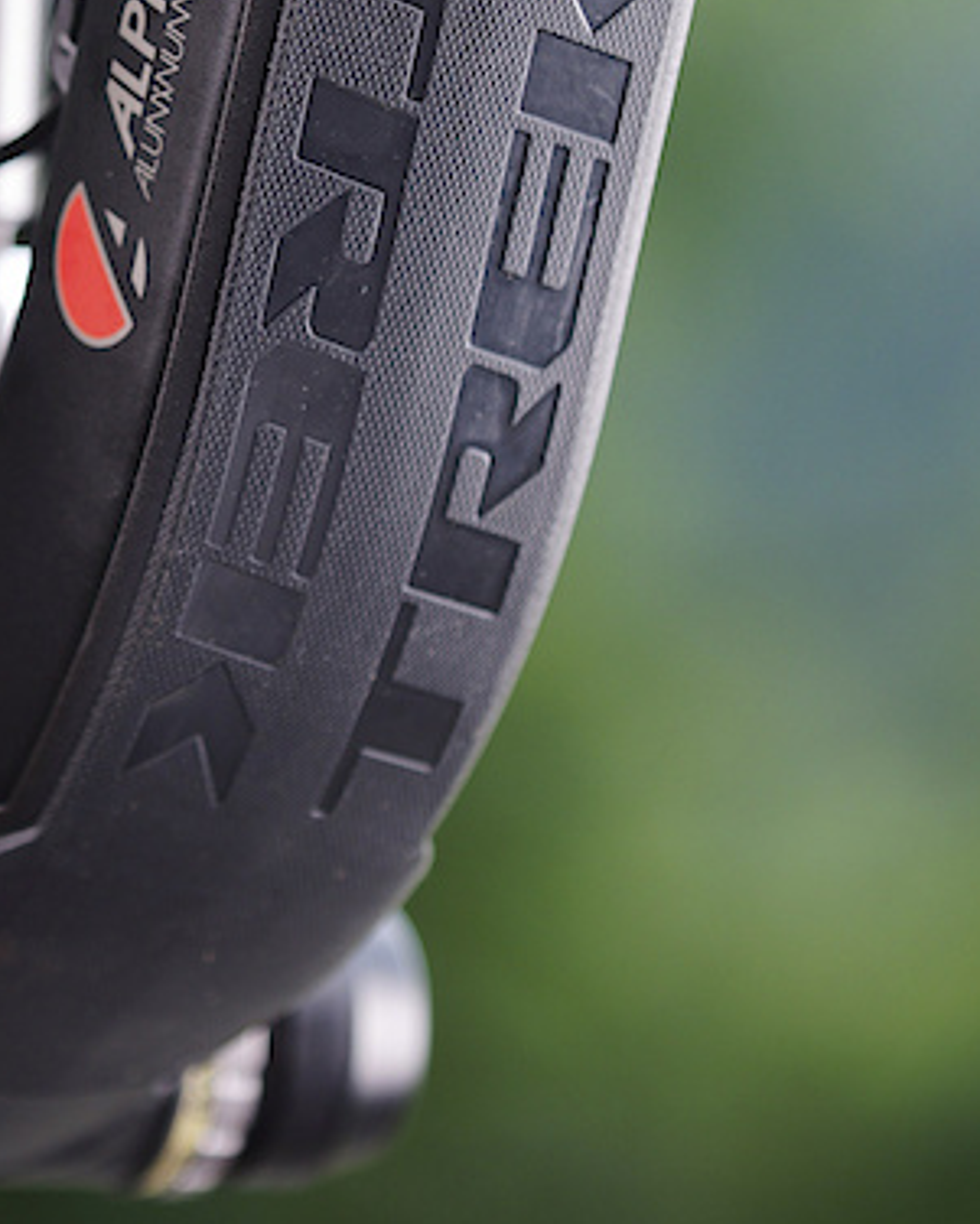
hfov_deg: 5.3
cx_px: 194
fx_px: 10618
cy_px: 160
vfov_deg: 6.6
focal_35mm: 293
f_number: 2.8
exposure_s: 1/250
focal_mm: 98
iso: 100
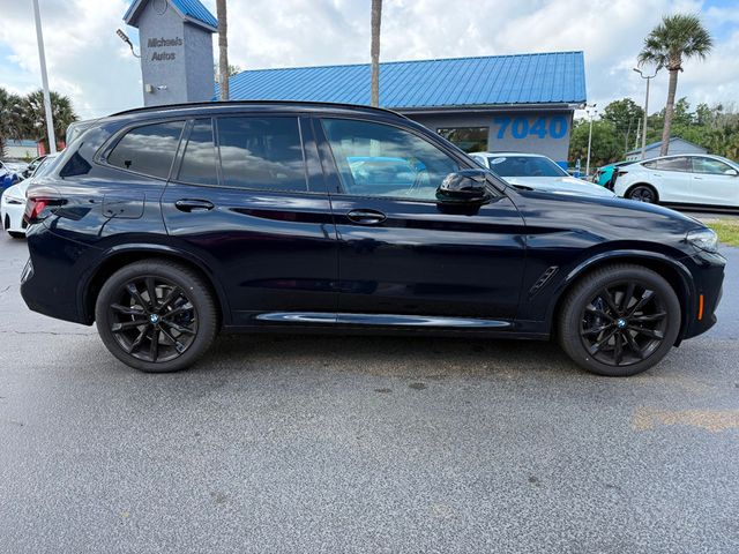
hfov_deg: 71.6
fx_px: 512
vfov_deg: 56.8
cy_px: 277
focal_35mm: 24
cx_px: 370
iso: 100
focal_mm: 6.76
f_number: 1.78
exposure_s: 1/1250
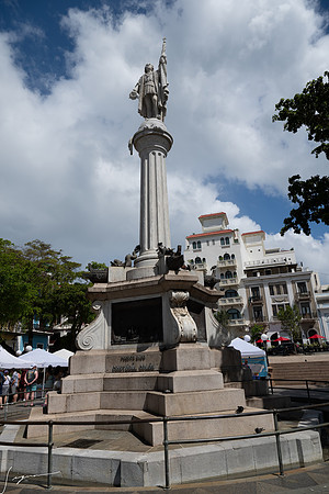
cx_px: 164
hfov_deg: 53.1
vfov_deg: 73.7
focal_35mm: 24
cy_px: 247
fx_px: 329
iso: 64
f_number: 8
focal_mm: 24
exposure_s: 1/200
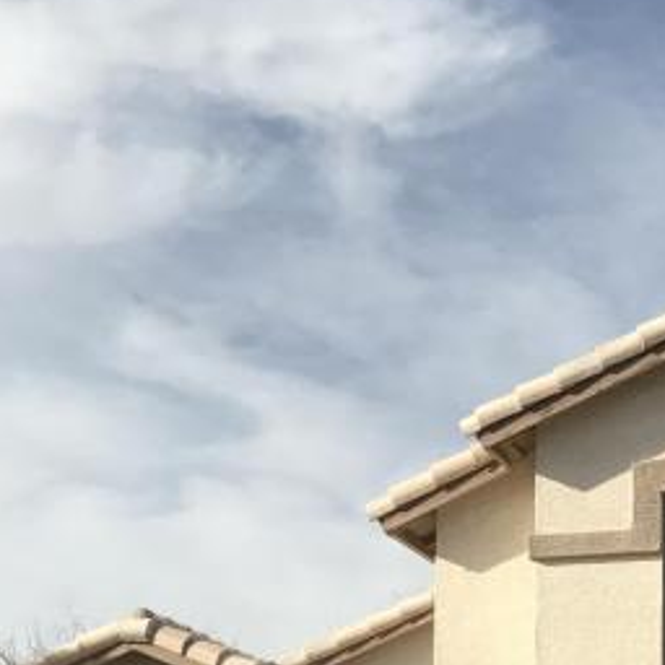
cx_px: 636
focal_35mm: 99
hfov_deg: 17.2
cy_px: 834
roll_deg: -0.7
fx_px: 2152
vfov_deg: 16.7
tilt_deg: +6.0
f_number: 1.8
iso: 20
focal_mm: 3.99
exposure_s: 1/2457
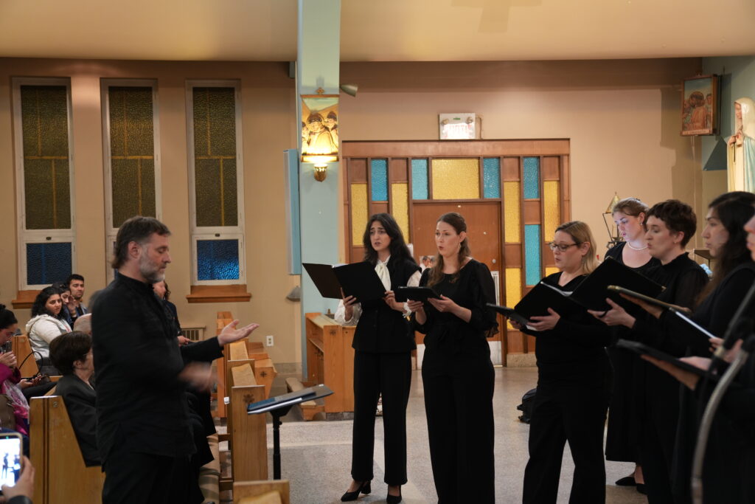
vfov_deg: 23.2
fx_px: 1227
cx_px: 378
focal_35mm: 58
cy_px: 252
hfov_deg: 34.2
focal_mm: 39
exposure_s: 1/6
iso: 500
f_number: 2.8
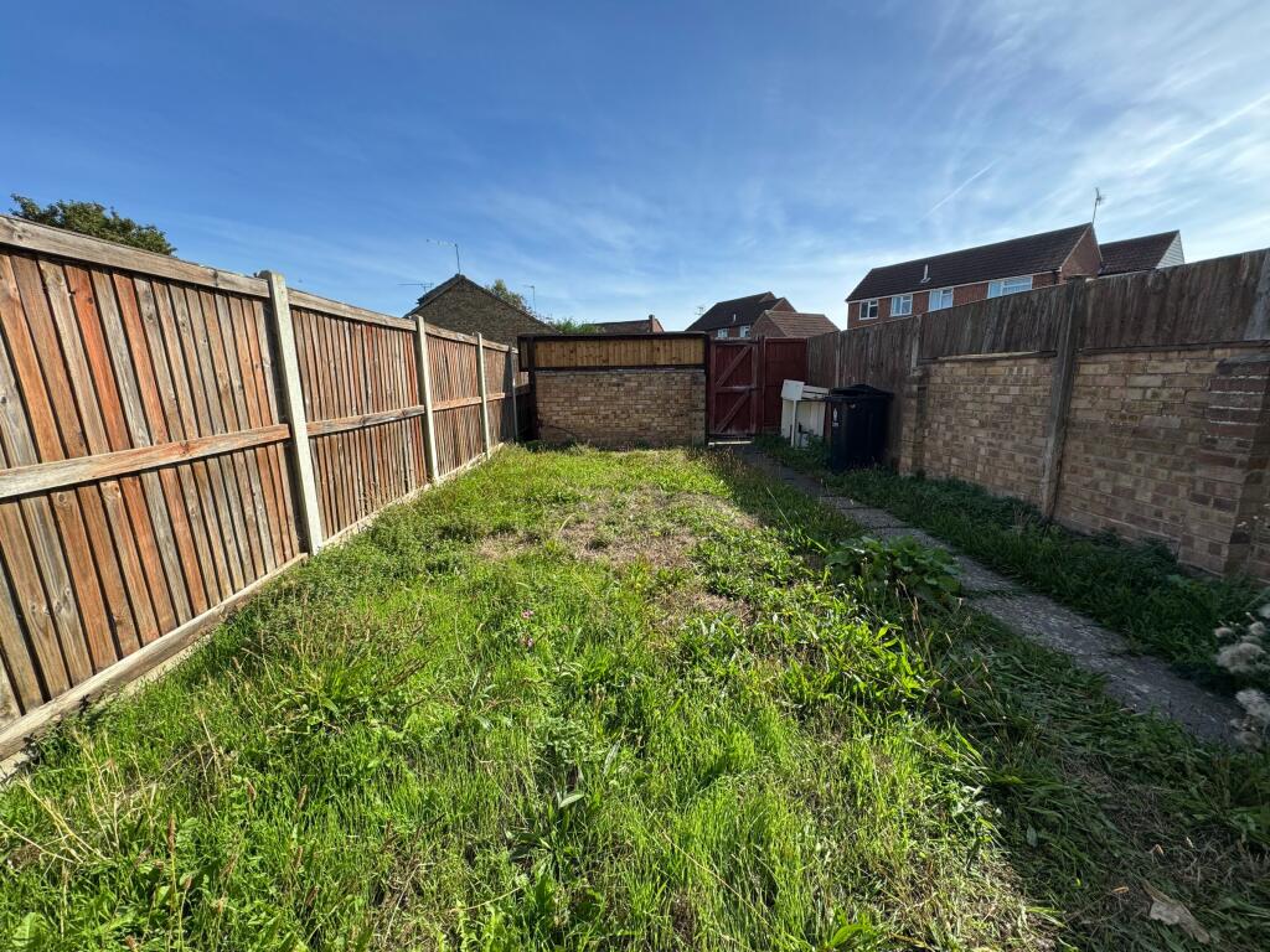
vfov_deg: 85.7
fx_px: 514
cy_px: 476
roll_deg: +1.8
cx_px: 635
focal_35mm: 14
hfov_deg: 102.1
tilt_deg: -11.2
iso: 50
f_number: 2.2
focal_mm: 2.22
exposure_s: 1/1020
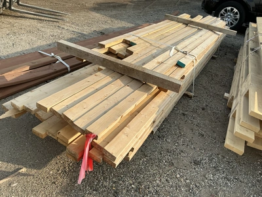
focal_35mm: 28
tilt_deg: -31.3
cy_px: 98
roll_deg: -12.5
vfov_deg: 49.7
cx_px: 131
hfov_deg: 63.4
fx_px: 212
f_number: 1.8
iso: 25
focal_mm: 3
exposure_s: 1/1250
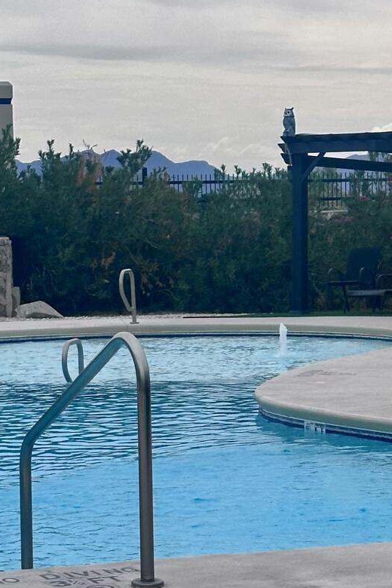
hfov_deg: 10.7
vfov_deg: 15.9
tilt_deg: -4.4
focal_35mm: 128
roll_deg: +1.3
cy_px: 442
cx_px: 321
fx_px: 2091
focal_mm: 6.86
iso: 64
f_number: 1.78
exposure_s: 1/6623
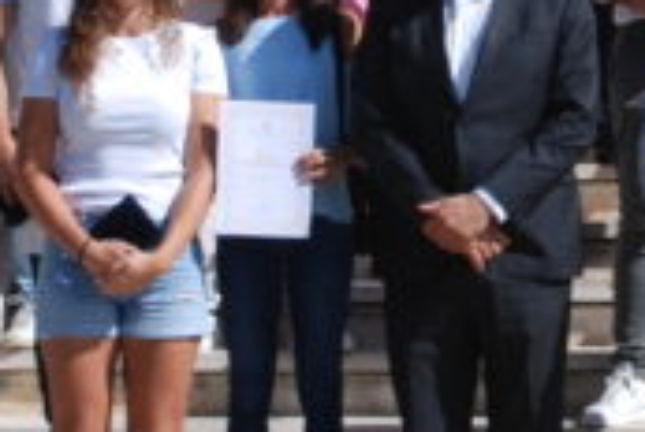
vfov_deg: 8.5
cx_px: 526
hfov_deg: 12.6
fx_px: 2910
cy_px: 56
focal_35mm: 162
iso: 100
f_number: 7.1
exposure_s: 1/200
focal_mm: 25
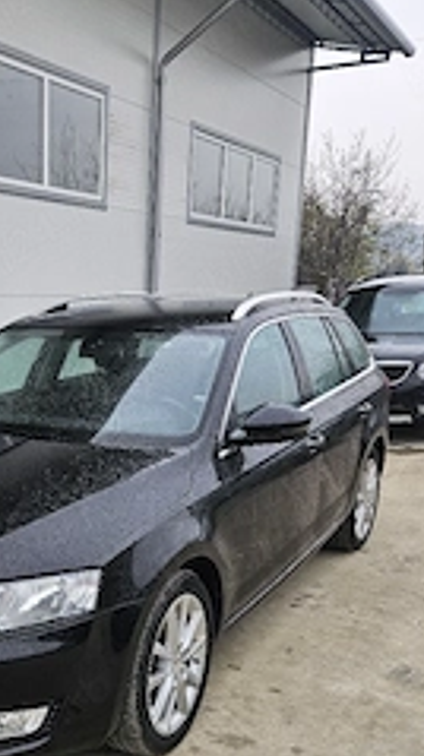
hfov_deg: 27.6
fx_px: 842
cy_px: 541
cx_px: 73
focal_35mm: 42
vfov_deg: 47.1
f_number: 1.8
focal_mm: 5.4
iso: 80
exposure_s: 1/192
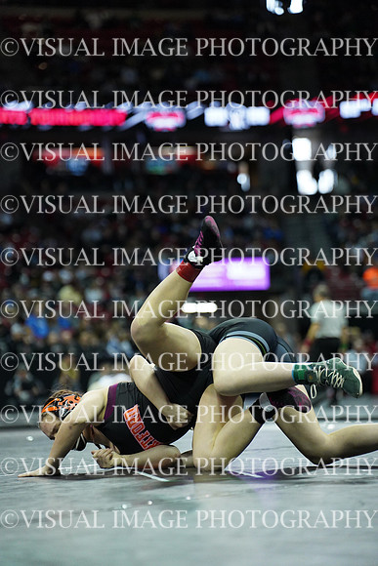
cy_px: 283
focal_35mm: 116
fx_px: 1826
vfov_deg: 17.6
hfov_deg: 11.8
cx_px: 189
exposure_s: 1/1250
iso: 6400
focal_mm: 116
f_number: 2.8
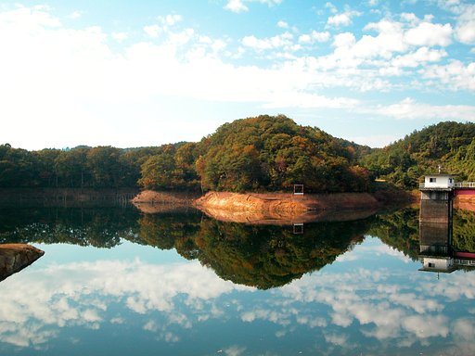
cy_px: 178
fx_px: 617
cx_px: 238
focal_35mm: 45
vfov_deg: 32.2
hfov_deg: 42.1
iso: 100
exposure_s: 1/148
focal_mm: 11.4
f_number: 3.3
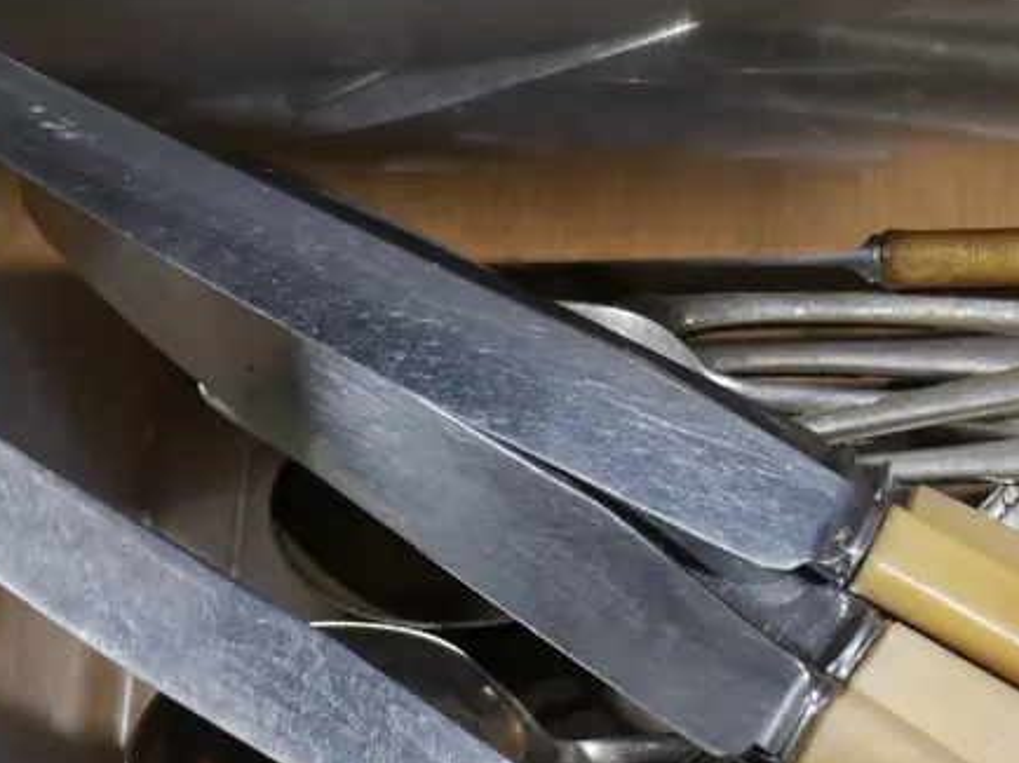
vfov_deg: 17.2
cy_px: 582
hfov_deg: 22.8
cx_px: 761
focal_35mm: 85
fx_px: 2501
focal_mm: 18
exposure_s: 1/60
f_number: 4
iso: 200
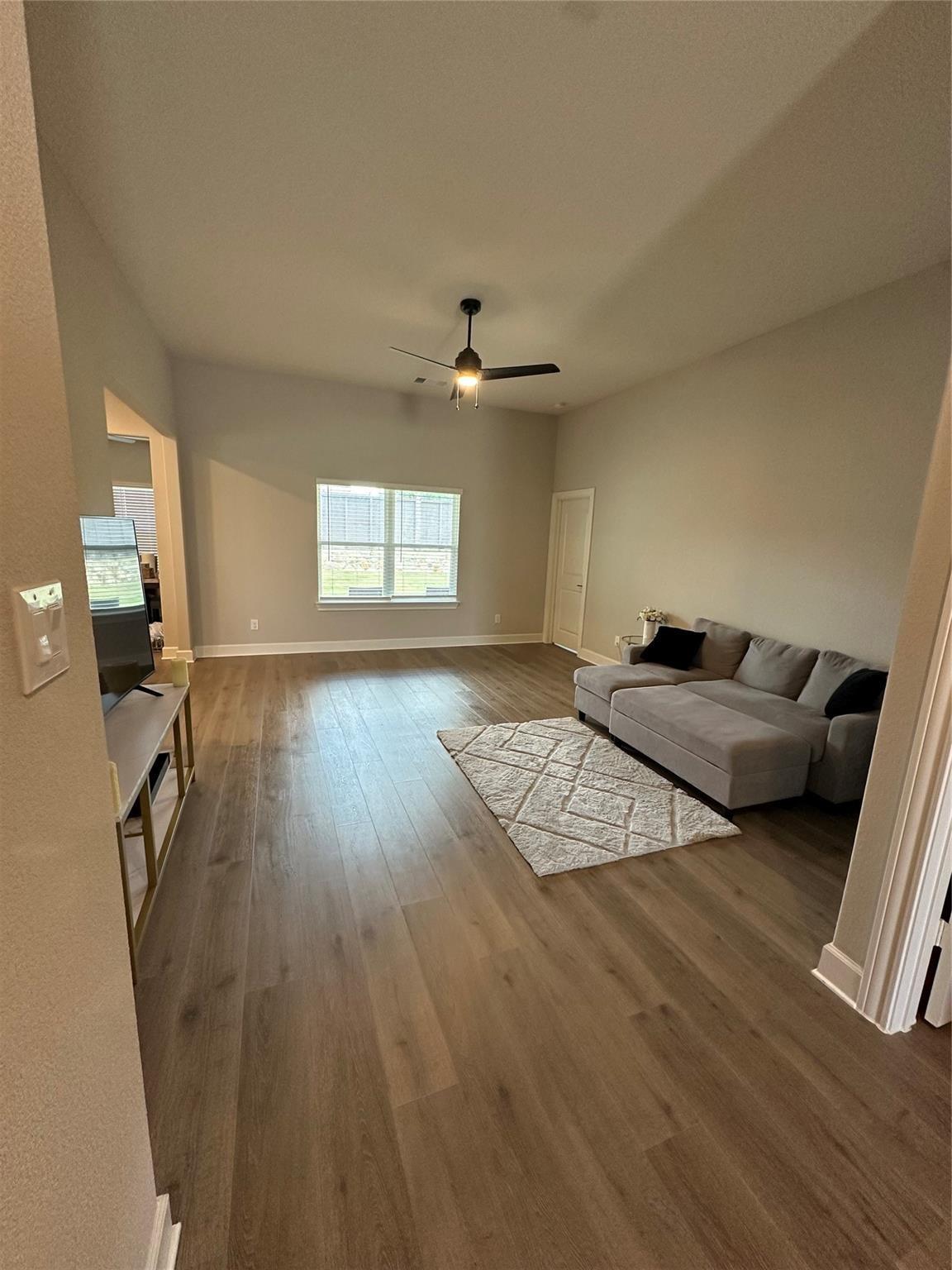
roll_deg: -2.6
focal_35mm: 14
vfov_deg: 102.1
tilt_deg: -11.0
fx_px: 513
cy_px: 635
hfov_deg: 85.7
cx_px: 476
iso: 250
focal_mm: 2.22
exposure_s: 1/120
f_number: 2.2
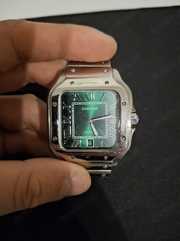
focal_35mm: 25
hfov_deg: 54.9
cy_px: 120
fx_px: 173
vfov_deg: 69.4
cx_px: 90
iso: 1600
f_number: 1.8
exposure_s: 1/14
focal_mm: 4.69
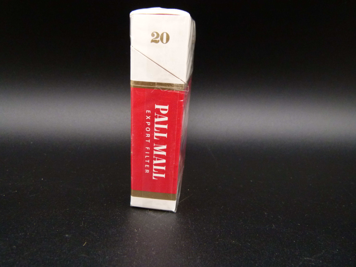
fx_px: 257
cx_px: 178
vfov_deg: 54.9
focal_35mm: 25
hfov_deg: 69.4
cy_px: 134
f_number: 2.8
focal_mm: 4.5
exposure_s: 1/60
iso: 320
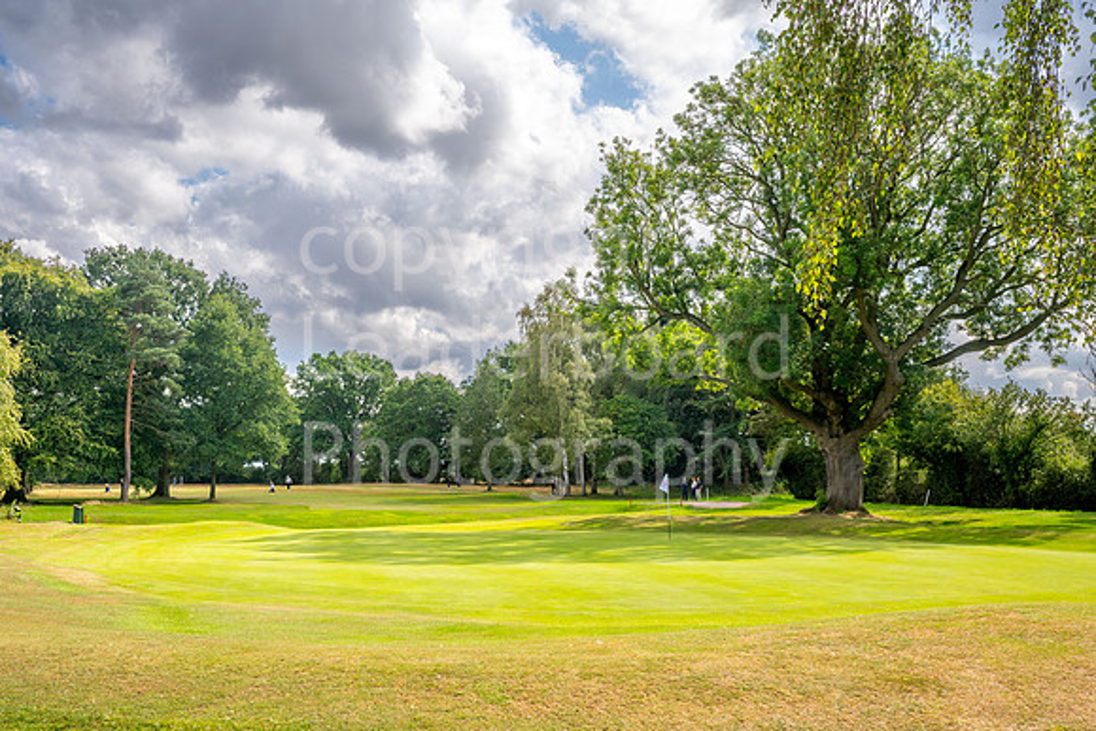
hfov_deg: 51.9
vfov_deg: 36.0
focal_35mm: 37
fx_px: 1127
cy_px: 366
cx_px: 548
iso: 250
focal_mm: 37
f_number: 11
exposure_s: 1/320
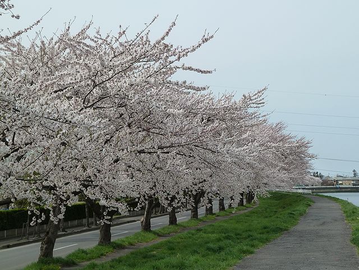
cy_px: 135
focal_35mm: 63
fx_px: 653
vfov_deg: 23.3
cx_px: 180
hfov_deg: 30.7
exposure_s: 1/400
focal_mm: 10.3
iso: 125
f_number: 5
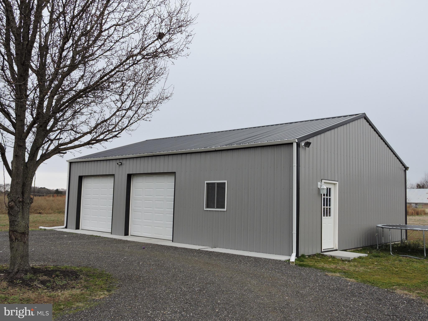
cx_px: 214
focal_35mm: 33
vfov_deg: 42.9
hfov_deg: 55.4
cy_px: 160
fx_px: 408
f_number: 3.6
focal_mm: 5.9
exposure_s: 1/400
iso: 100
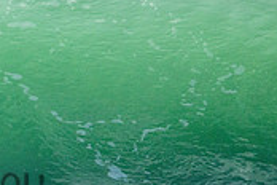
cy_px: 167
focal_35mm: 2667
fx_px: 20519
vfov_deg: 0.5
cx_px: -124
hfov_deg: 0.8
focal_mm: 800
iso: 2000
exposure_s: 1/2000
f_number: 11
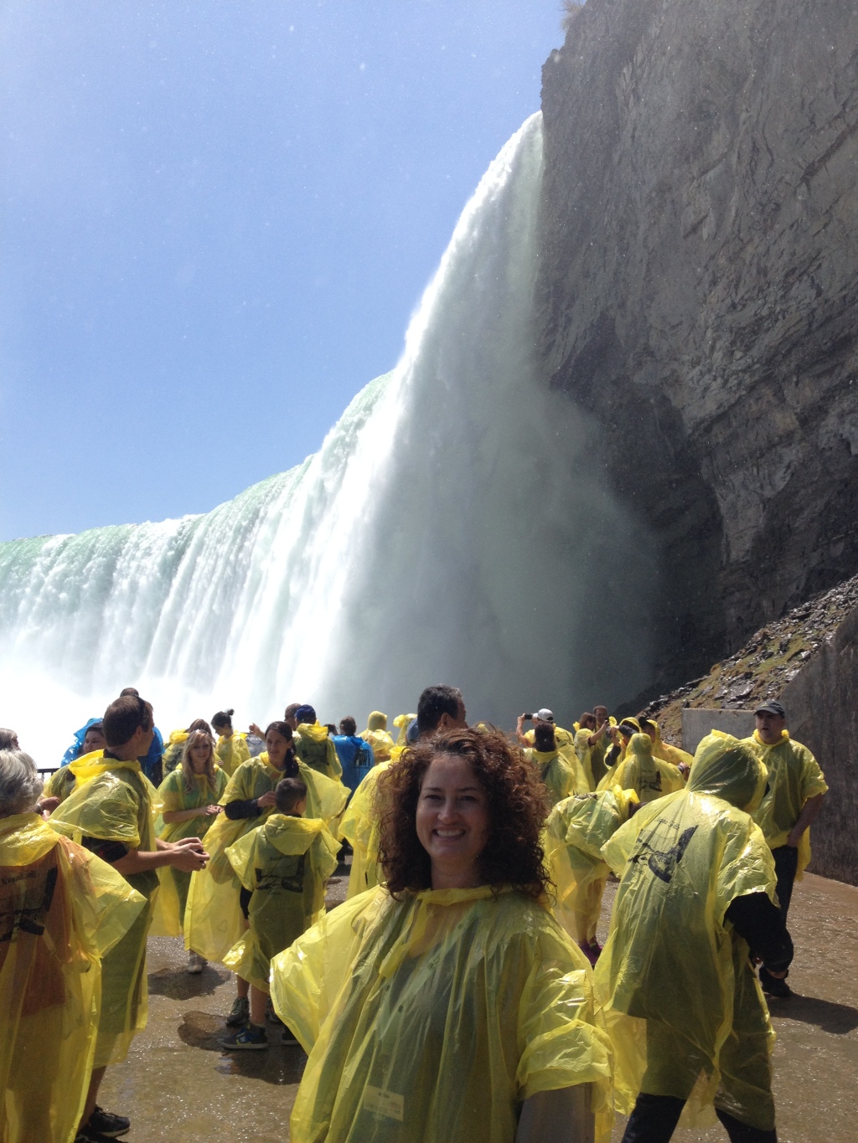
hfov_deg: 40.7
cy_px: 572
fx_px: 1157
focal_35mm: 35
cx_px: 429
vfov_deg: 52.6
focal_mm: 4.28
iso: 50
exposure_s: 1/1972
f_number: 2.4
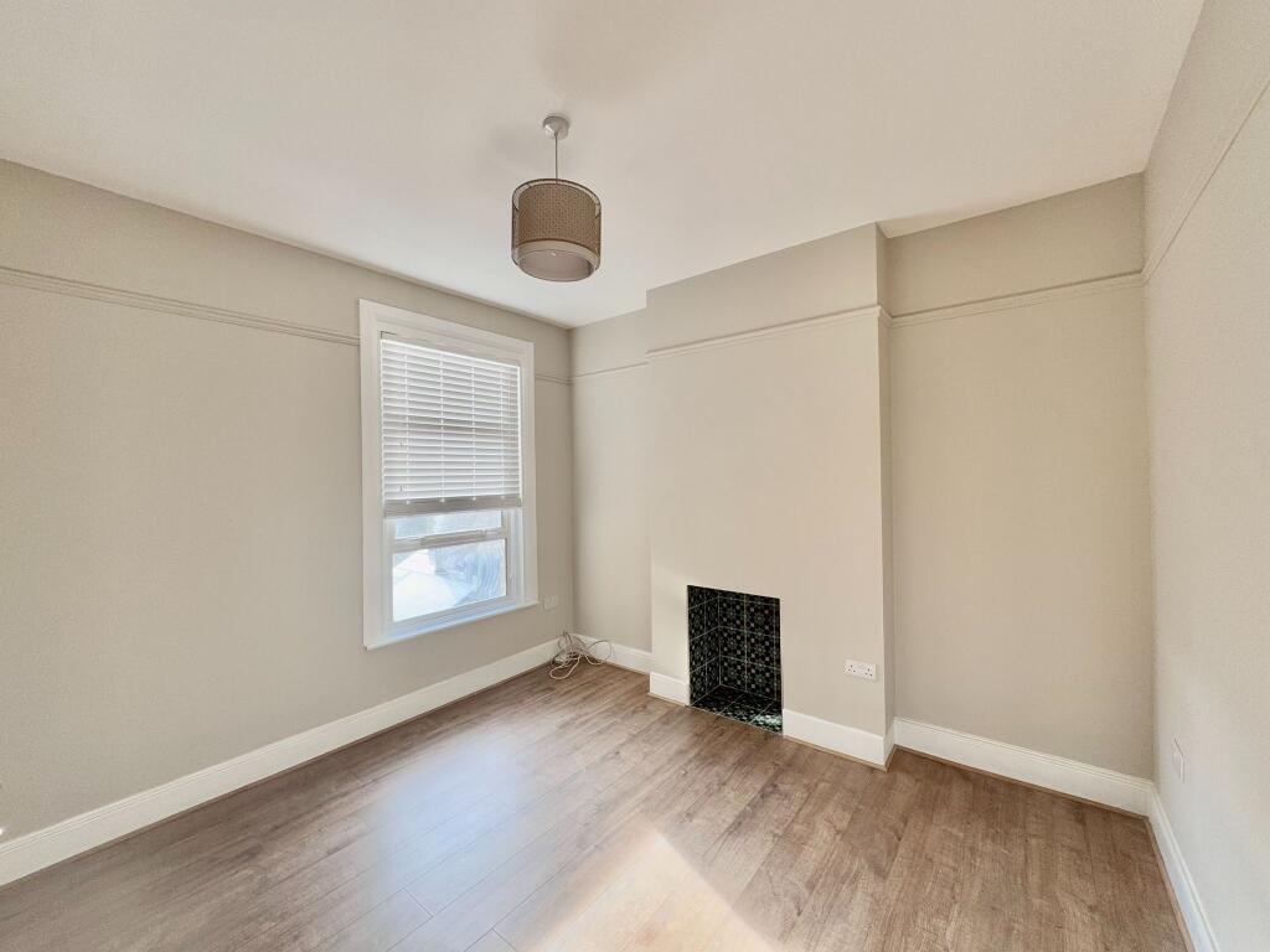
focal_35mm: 14
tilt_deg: +0.0
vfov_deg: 85.7
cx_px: 635
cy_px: 476
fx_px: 514
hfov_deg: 102.1
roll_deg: +0.6
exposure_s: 1/99
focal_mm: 2.22
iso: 64
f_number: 2.2
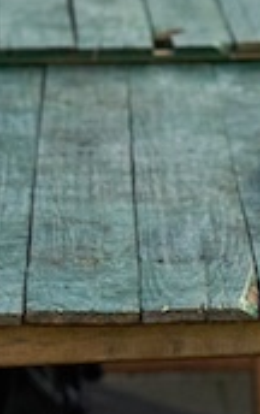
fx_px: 3277
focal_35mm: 290
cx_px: 128
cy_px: -150
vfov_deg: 7.1
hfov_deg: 4.5
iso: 1250
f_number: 2.8
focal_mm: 50
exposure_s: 1/250
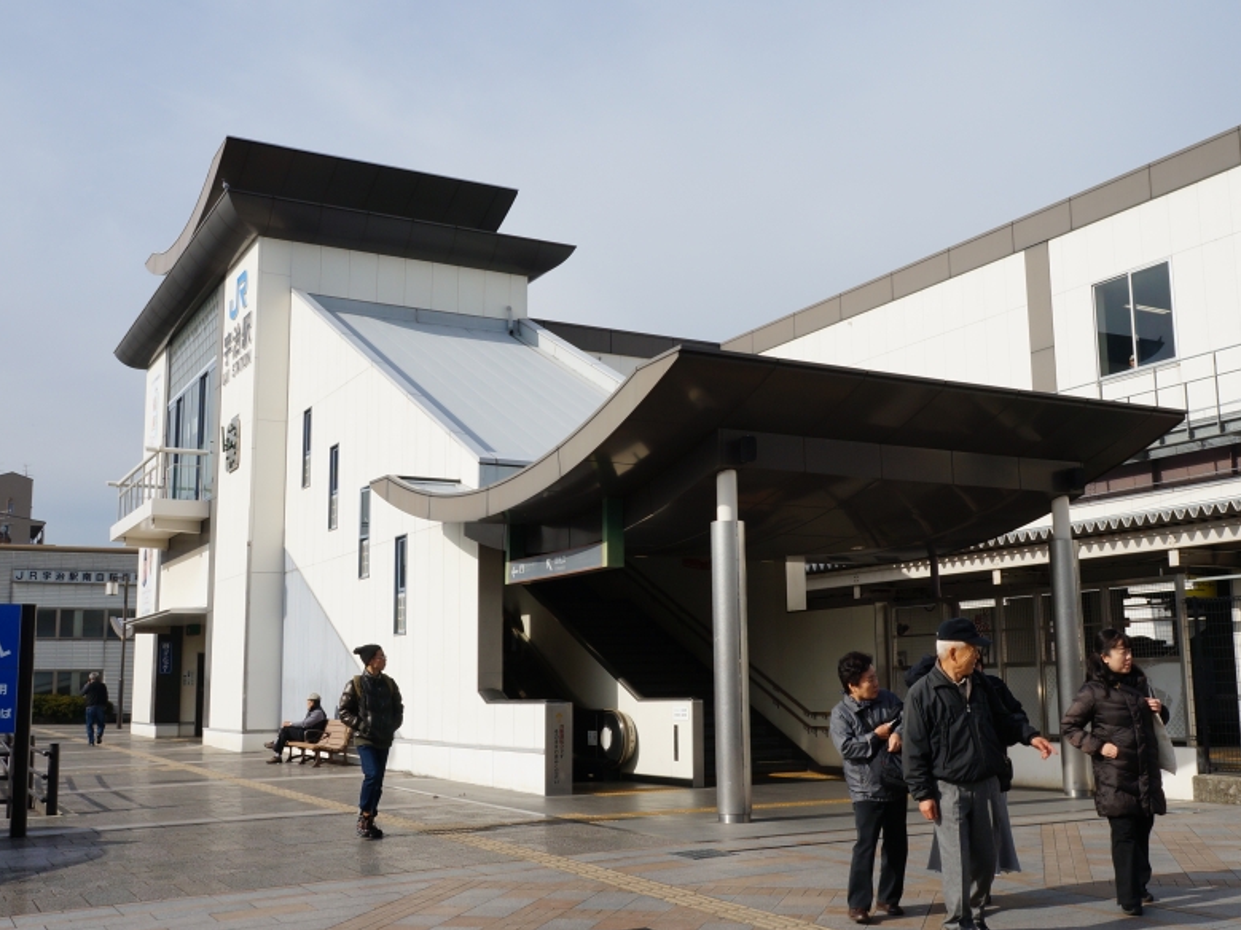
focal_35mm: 37
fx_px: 1326
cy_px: 478
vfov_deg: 38.7
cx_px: 658
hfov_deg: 50.1
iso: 200
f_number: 13
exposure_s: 1/320
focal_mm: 20
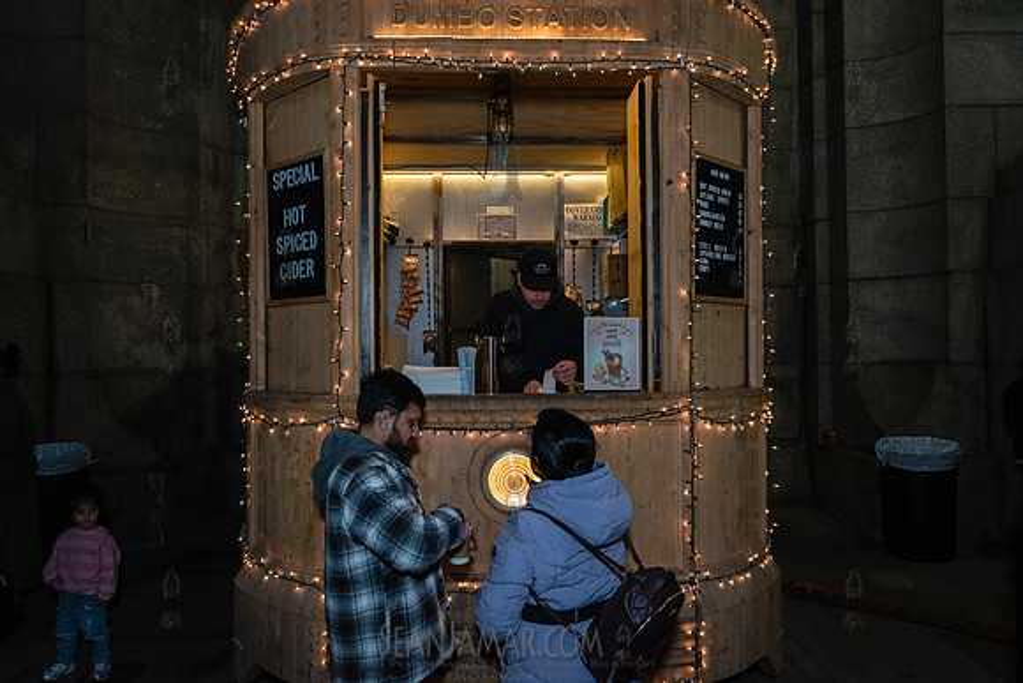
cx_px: 512
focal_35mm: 24
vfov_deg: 52.3
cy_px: 342
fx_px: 694
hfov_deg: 72.7
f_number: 4.5
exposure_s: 1/160
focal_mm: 24
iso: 4000
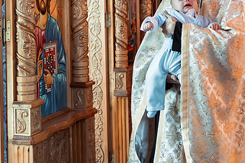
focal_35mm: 78
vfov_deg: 17.2
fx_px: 531
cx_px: 186
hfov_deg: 25.6
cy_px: 3
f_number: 3.2
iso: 5000
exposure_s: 1/200
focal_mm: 35
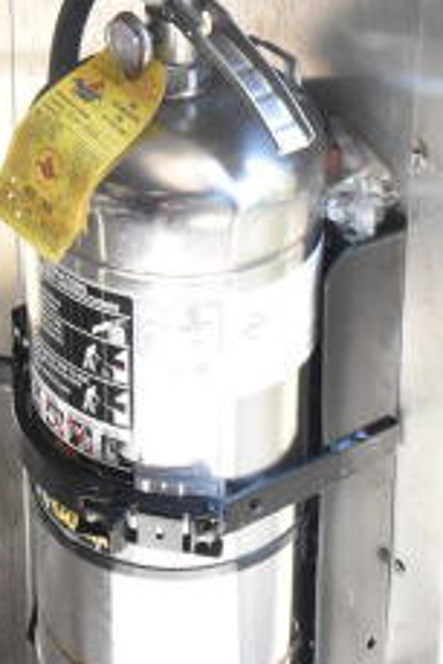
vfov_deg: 17.5
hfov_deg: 12.5
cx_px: -38
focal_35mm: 108
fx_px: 1990
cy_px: -238
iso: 1600
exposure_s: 1/200
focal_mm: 18
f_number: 7.1
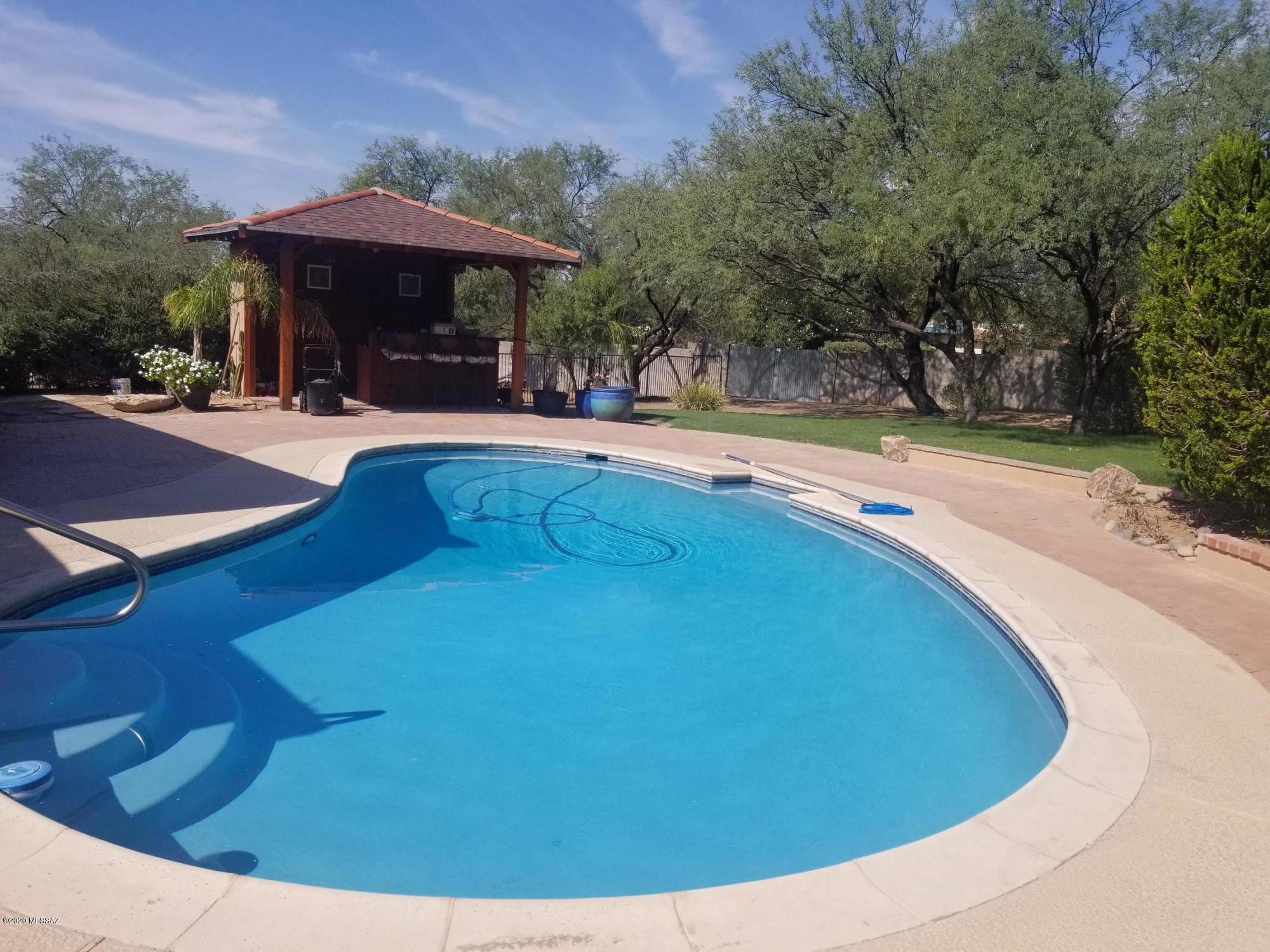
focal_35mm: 26
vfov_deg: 53.1
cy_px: 476
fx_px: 954
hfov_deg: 67.3
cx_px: 635
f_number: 1.7
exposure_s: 1/3600
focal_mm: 4.25
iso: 50
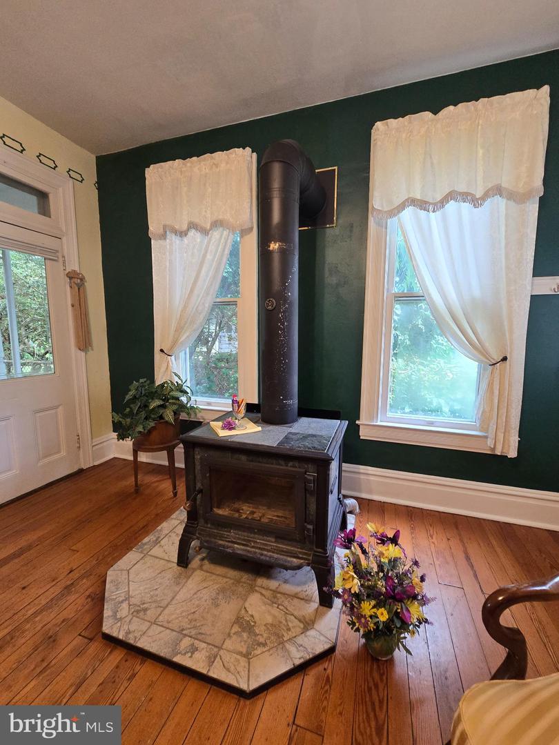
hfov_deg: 89.9
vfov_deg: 106.2
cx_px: 280
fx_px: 280
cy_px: 372
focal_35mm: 13
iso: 200
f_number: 2.2
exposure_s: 1/60
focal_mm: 2.2
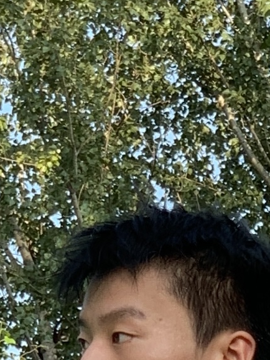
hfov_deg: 4.4
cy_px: 1057
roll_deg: -0.1
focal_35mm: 340
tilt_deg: +1.3
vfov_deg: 5.5
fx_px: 3537
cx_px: 193
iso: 16
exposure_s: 1/123
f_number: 2.4
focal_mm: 6
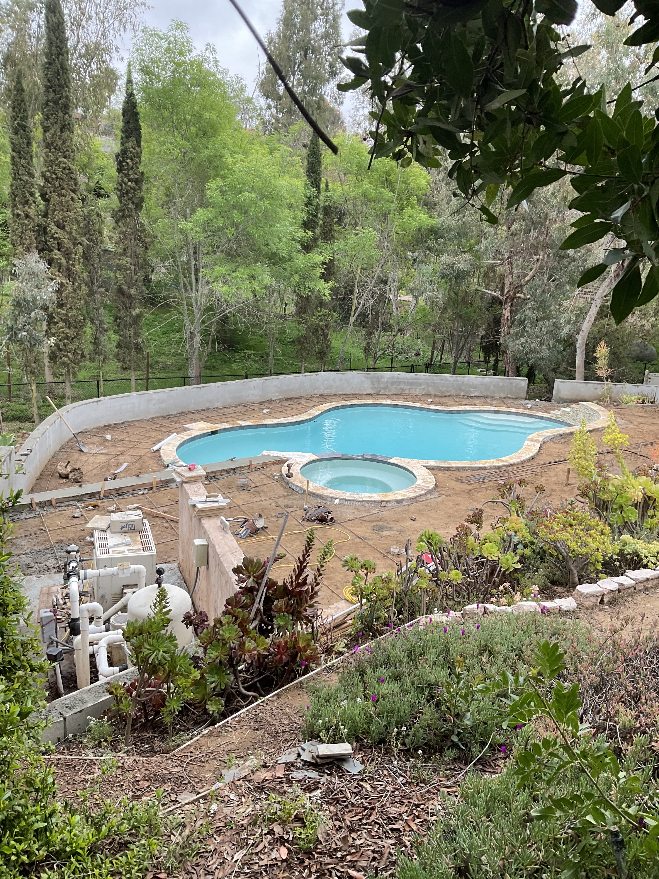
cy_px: 440
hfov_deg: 48.2
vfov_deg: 61.7
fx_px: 736
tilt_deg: -15.9
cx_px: 330
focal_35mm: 29
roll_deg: -3.7
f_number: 1.8
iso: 16
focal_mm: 3
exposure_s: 1/198
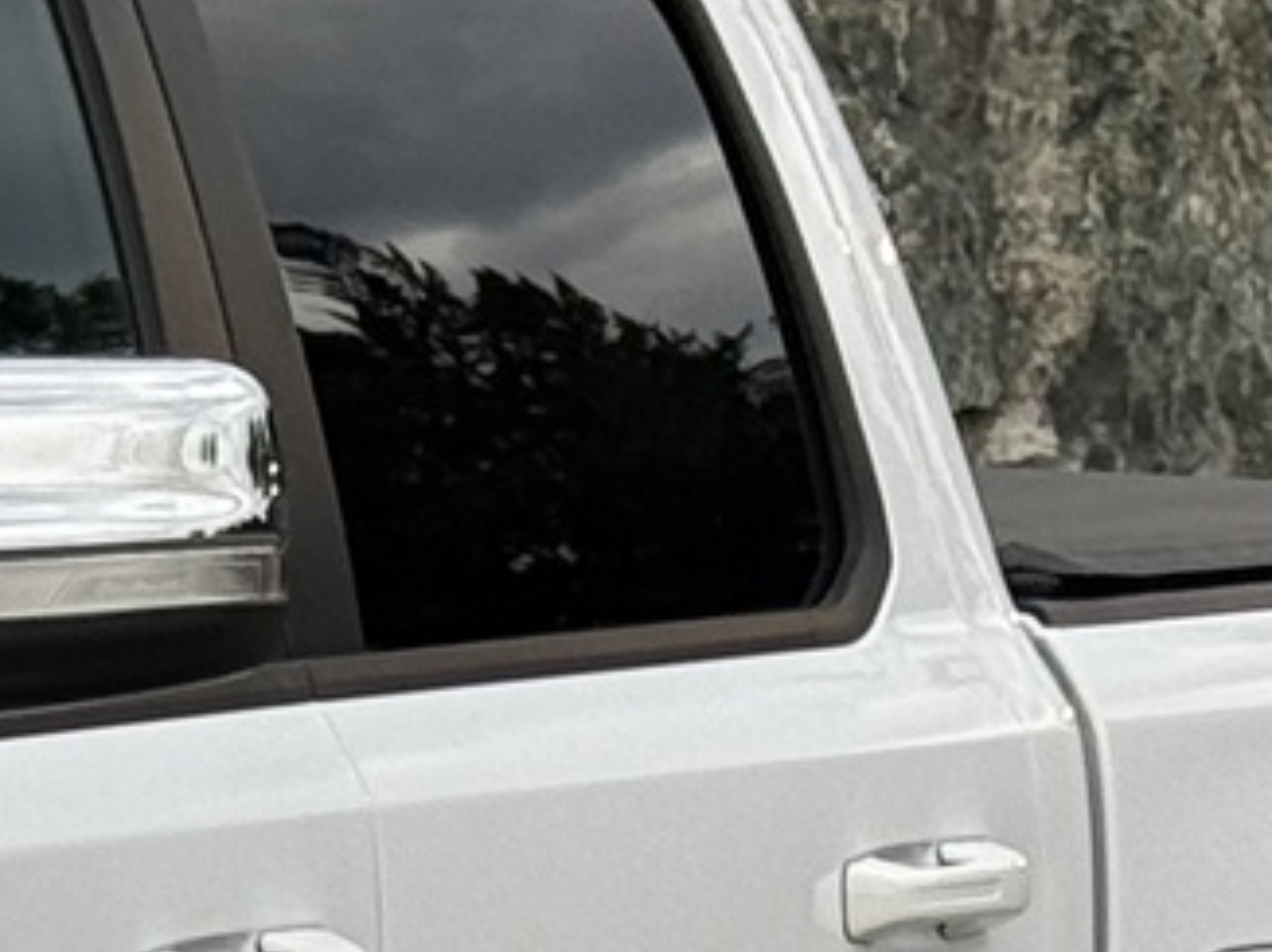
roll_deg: -1.0
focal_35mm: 302
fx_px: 11089
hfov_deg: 6.3
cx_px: -1545
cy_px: 1701
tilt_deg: -3.6
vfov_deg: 4.9
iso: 50
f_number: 1.78
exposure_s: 1/151
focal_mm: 6.76
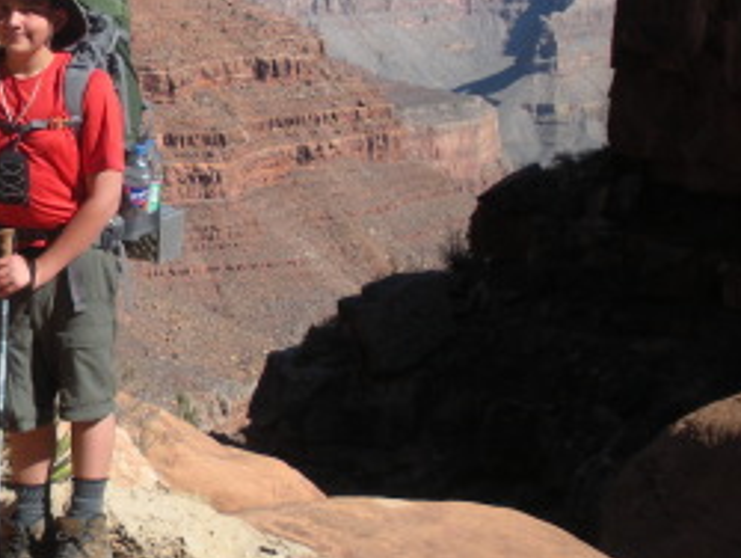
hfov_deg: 20.3
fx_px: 1971
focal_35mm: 92
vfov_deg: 16.0
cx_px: -65
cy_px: 140
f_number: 3.5
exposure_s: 1/758
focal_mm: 6.3
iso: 64
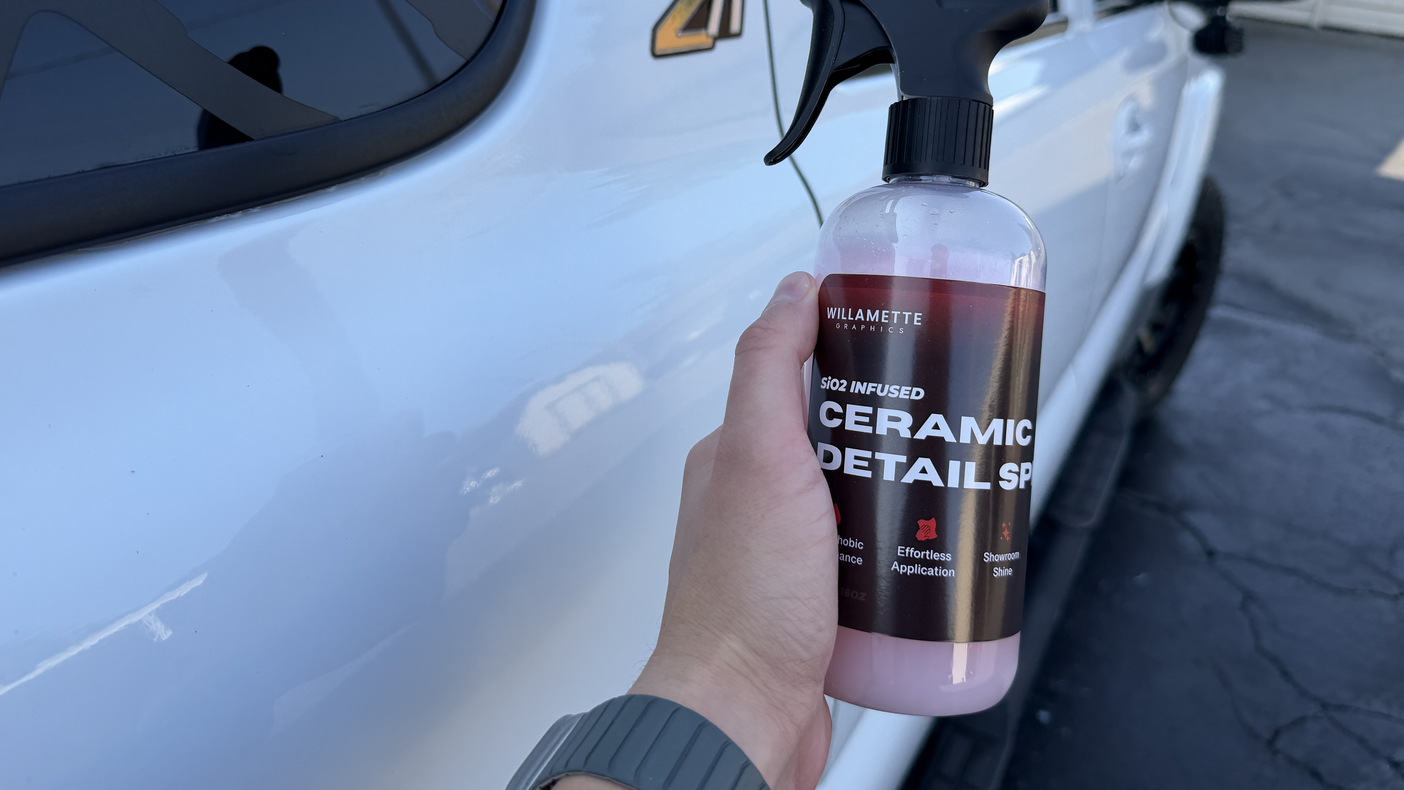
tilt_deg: -23.2
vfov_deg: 42.6
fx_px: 1005
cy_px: 307
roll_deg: -5.4
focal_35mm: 27
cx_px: 723
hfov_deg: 69.8
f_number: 1.78
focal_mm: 6.76
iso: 80
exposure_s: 1/1410
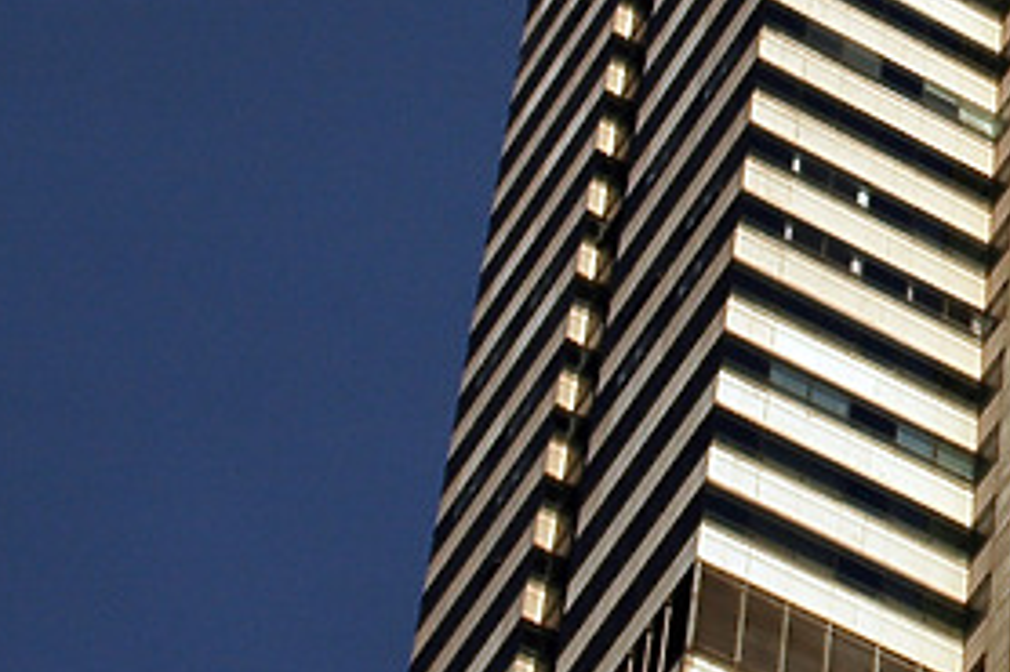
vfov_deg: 7.4
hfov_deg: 10.9
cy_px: 25
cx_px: 1268
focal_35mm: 185
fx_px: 5187
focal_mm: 38
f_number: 9
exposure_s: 1/320
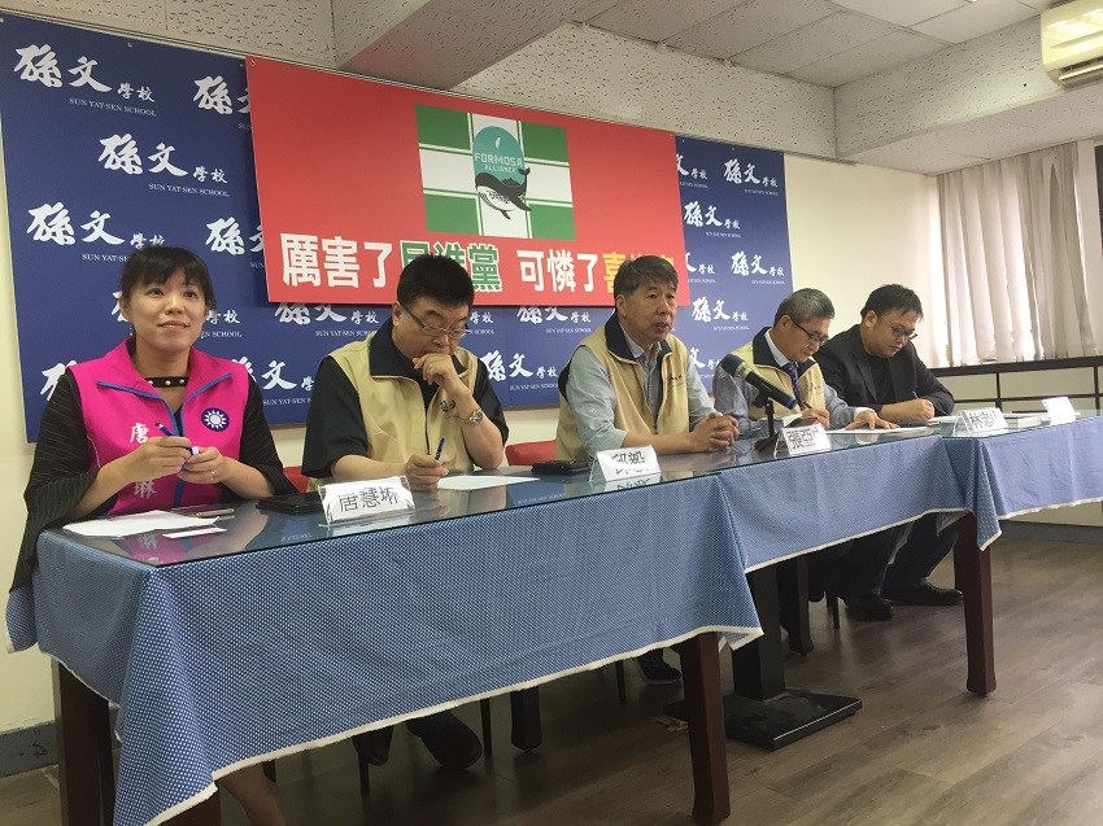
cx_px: 552
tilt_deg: -0.5
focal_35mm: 29
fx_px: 924
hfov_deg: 61.7
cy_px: 413
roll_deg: +3.5
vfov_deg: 48.2
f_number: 2.2
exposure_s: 1/30
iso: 64
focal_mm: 4.15
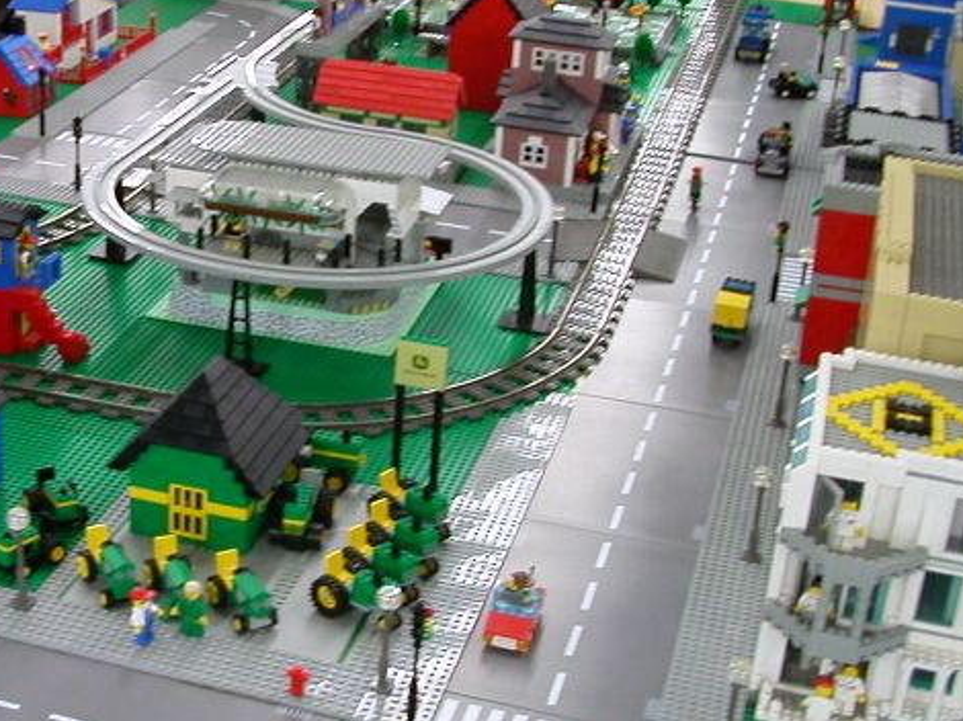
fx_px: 1752
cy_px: 371
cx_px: 236
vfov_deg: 23.3
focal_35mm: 63
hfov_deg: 30.2
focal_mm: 5.6
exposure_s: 1/15.5
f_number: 2.7
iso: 100
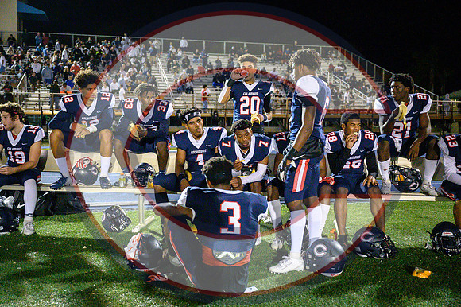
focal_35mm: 37
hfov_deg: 51.9
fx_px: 474
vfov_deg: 35.9
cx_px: 230
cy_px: 154
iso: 22800
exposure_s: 1/3200
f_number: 2.8
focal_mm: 37
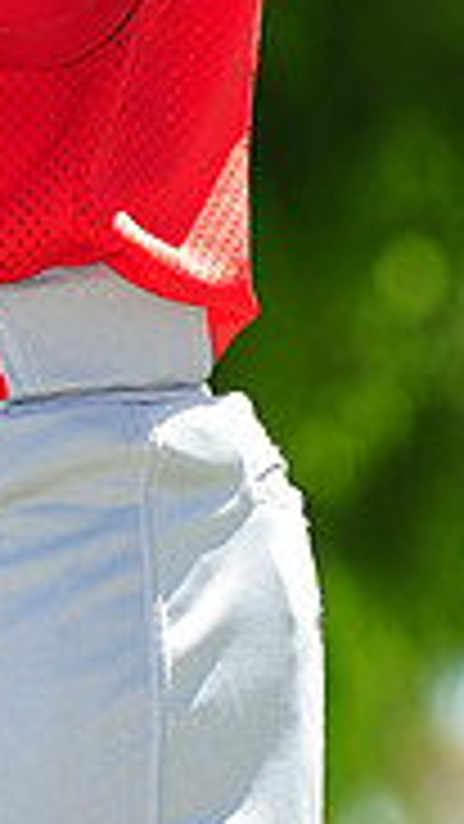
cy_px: -270
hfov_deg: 2.5
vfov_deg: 4.5
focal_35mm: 481
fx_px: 10516
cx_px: -203
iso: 200
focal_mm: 145
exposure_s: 1/400
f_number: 4
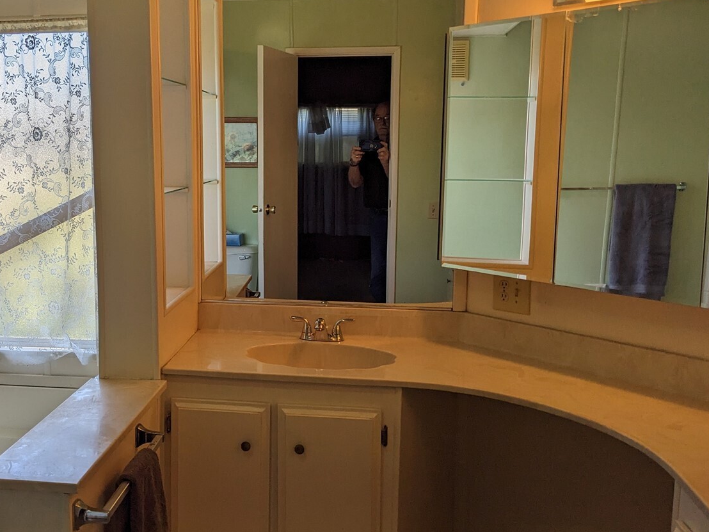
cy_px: 246
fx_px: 799
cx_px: 252
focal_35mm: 39
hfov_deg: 47.3
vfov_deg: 36.8
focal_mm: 4.38
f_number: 1.73
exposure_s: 1/510
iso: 36
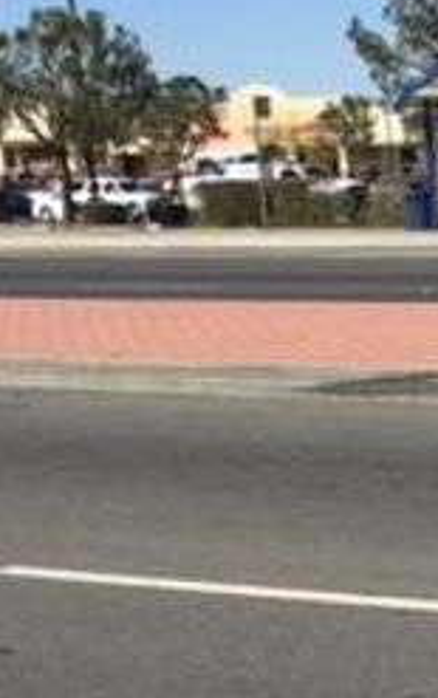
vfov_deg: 19.3
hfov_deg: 11.6
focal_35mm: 106
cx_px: 766
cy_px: 617
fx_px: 2019
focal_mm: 4.15
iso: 32
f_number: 2.2
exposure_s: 1/2475
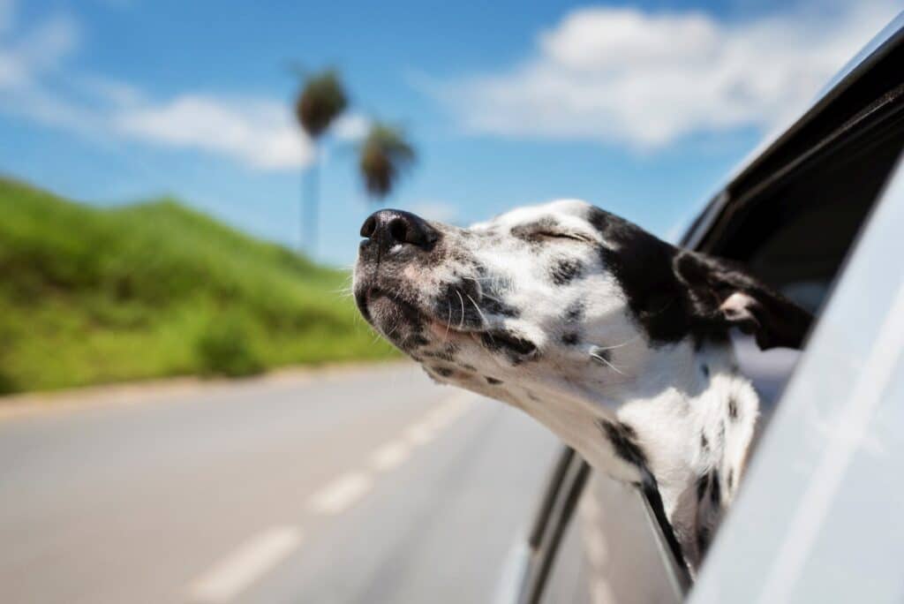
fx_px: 879
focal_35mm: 35
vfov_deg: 37.9
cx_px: 452
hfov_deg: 54.4
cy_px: 302
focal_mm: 35
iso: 200
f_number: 4
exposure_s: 1/1000
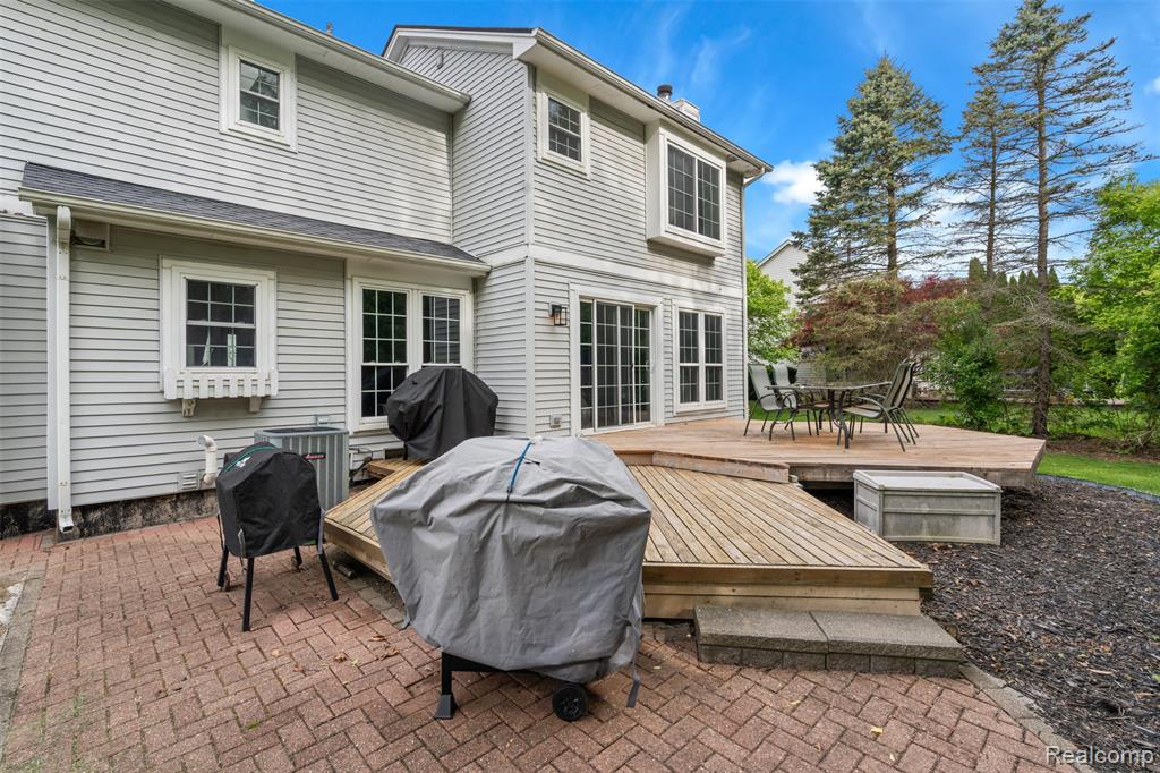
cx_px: 580
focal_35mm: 16
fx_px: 515
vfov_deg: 73.7
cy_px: 386
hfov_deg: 96.8
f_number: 9
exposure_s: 1/80
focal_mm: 16
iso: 100
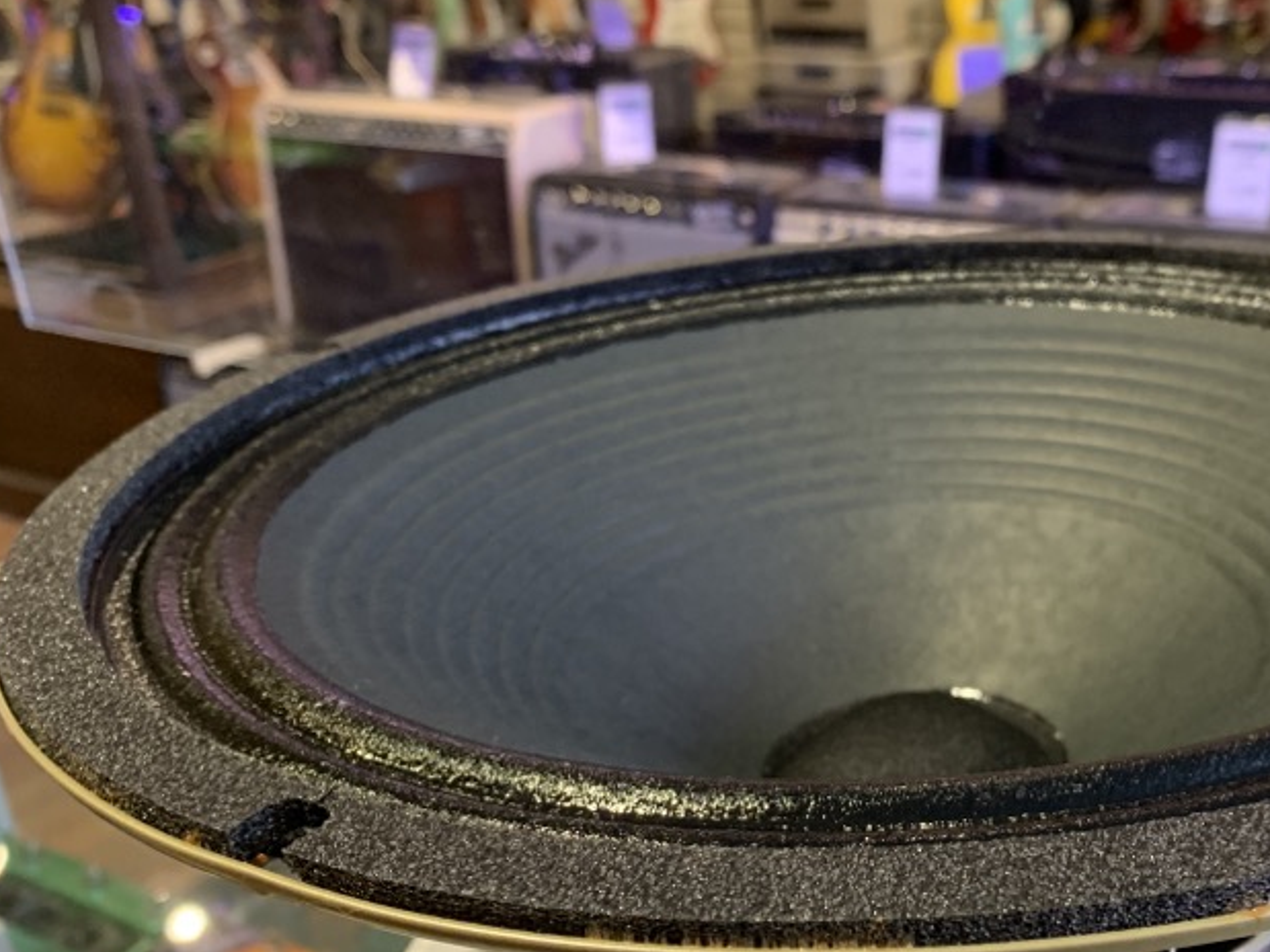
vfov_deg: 34.1
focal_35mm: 42
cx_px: 872
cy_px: 626
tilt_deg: -27.7
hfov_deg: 44.0
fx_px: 1541
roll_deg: +1.7
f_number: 1.8
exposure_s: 1/60
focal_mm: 4.25
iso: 320
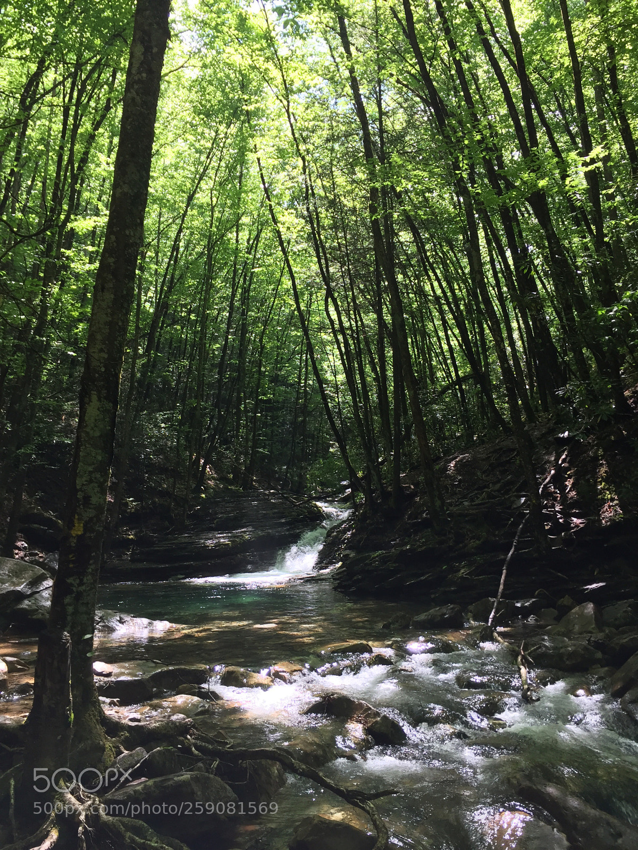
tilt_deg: +9.9
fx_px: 713
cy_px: 425
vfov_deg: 61.7
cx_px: 319
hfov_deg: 48.2
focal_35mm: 29
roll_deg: +1.3
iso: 50
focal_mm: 4.15
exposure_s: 1/120
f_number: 2.2
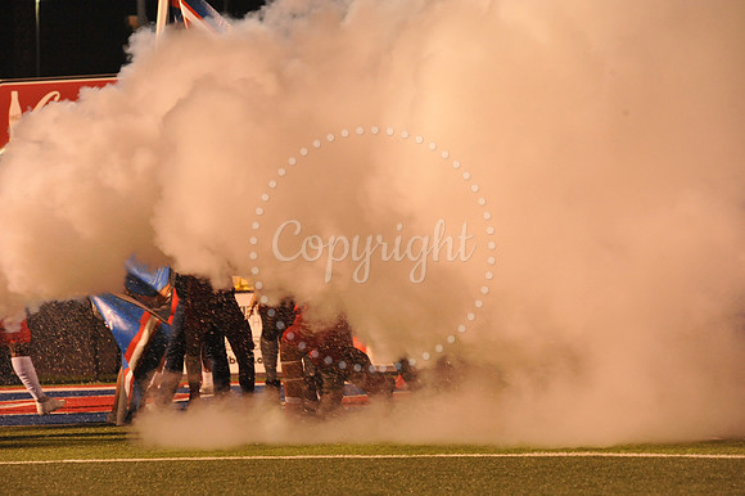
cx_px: 372
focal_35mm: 155
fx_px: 3206
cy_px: 248
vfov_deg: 8.8
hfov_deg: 13.3
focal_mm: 155
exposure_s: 1/160
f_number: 7.1
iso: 5000
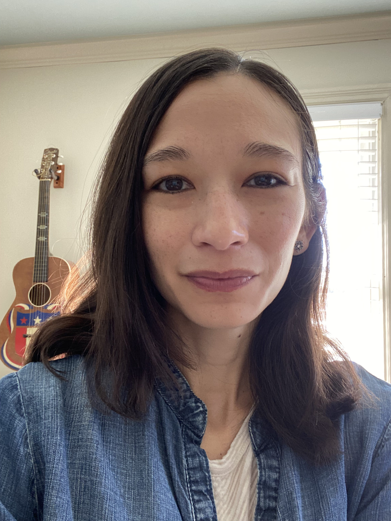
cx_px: 196
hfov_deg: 46.8
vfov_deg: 60.0
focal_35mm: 30
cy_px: 260
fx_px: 452
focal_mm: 2.71
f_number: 2.2
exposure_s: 1/60
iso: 250
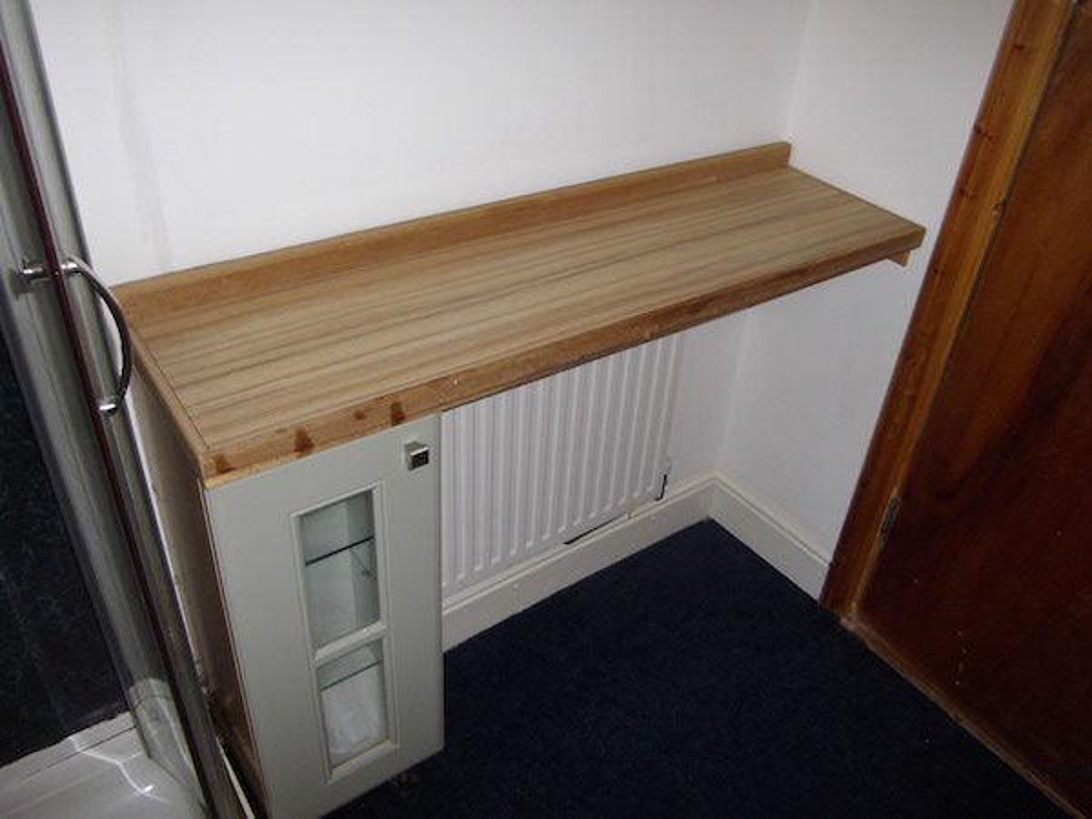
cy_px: 410
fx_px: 852
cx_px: 546
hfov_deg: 65.3
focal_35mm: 27
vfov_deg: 51.4
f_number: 3.2
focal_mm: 4.9
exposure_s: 1/50
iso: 100
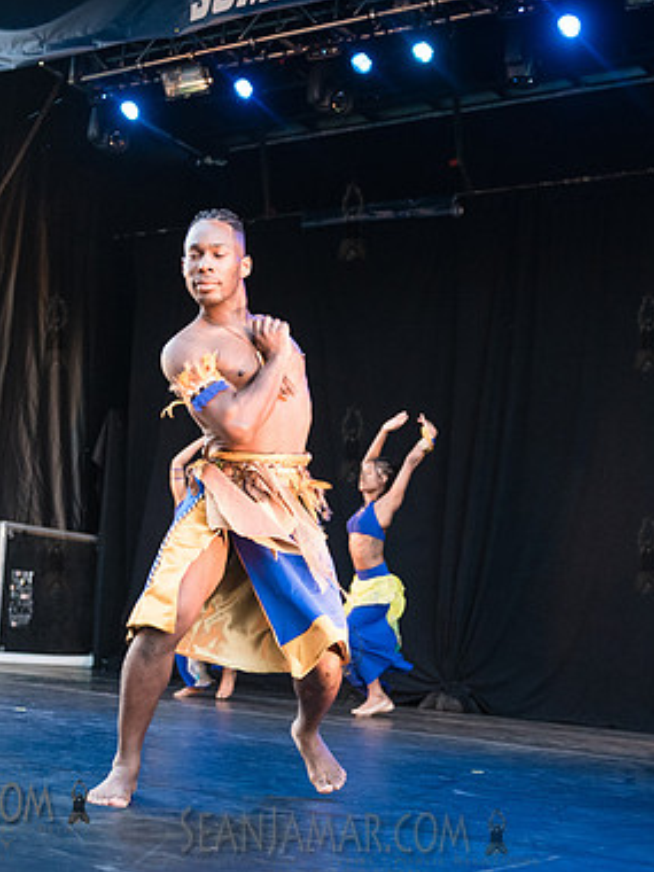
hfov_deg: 26.1
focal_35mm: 56
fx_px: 1411
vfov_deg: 34.3
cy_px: 442
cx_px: 351
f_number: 2.8
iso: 3200
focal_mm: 38
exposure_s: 1/500
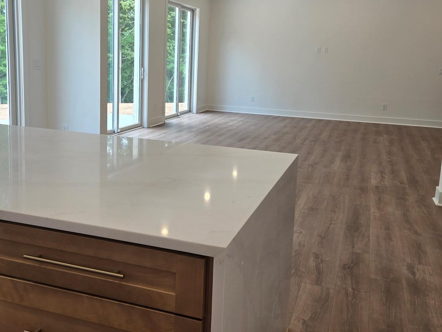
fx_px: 472
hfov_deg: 50.0
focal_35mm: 37
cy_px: 132
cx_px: 198
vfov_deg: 38.5
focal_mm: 5.4
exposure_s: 1/120
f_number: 1.8
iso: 40
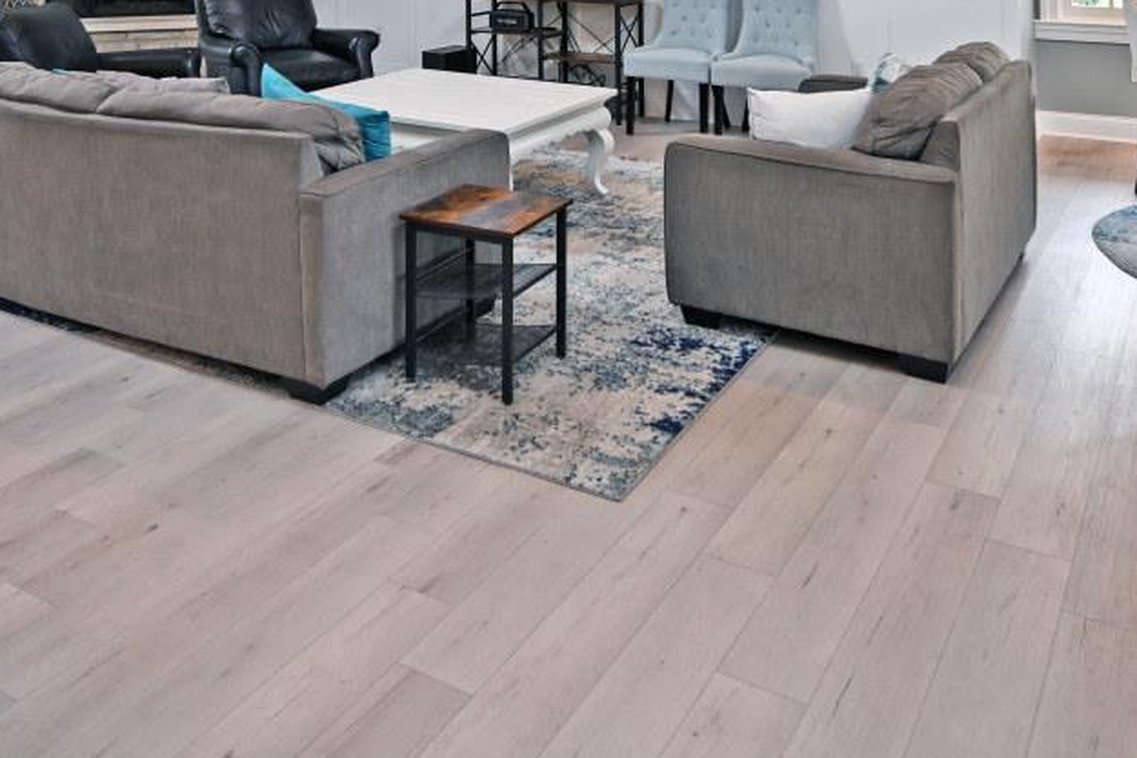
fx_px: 1137
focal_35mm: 36
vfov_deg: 31.2
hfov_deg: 53.1
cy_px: -144
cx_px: 544
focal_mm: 15
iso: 280
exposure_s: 1/60
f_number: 4
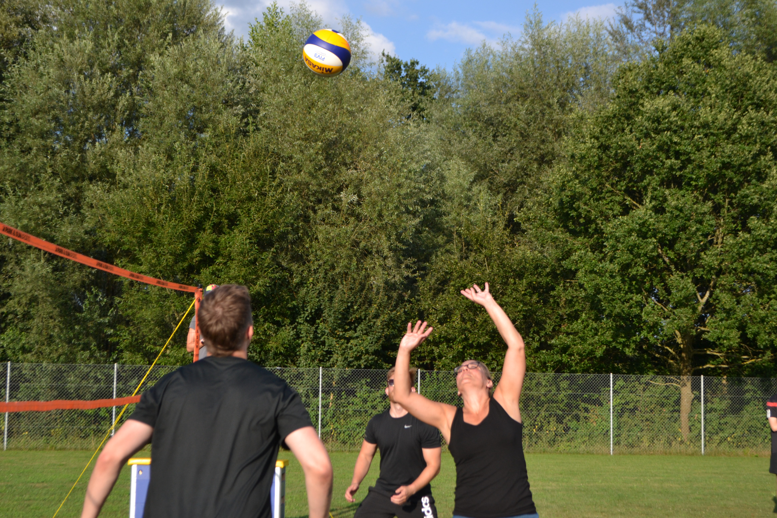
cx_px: 388
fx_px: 1295
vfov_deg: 22.6
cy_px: 259
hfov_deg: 33.4
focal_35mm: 60
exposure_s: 1/1250
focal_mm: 40
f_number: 5.3
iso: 400
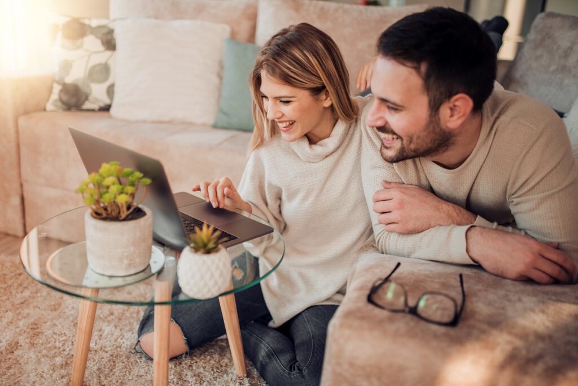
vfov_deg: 37.9
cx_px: 289
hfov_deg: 54.4
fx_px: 562
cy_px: 193
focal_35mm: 35
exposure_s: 1/125
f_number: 1.8
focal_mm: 35
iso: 125
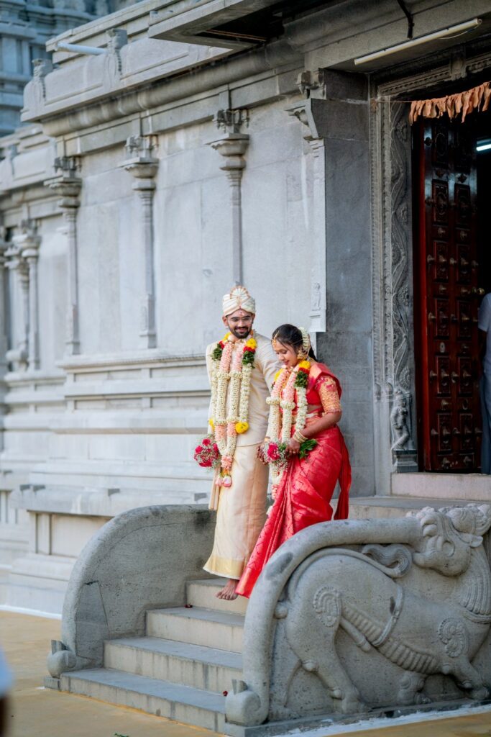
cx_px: 246
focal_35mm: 85
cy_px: 368
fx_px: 1738
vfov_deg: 23.9
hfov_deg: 16.1
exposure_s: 1/1600
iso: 200
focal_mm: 85
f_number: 1.4
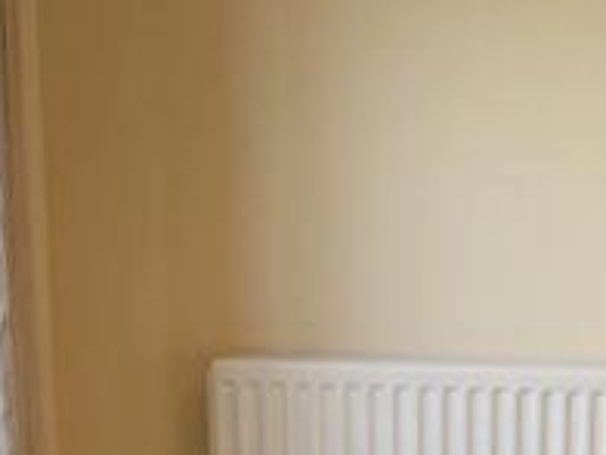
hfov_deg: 24.4
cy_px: 371
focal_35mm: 73
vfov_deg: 19.9
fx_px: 1278
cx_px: 711
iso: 80
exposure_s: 1/121
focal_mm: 2.22
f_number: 2.2
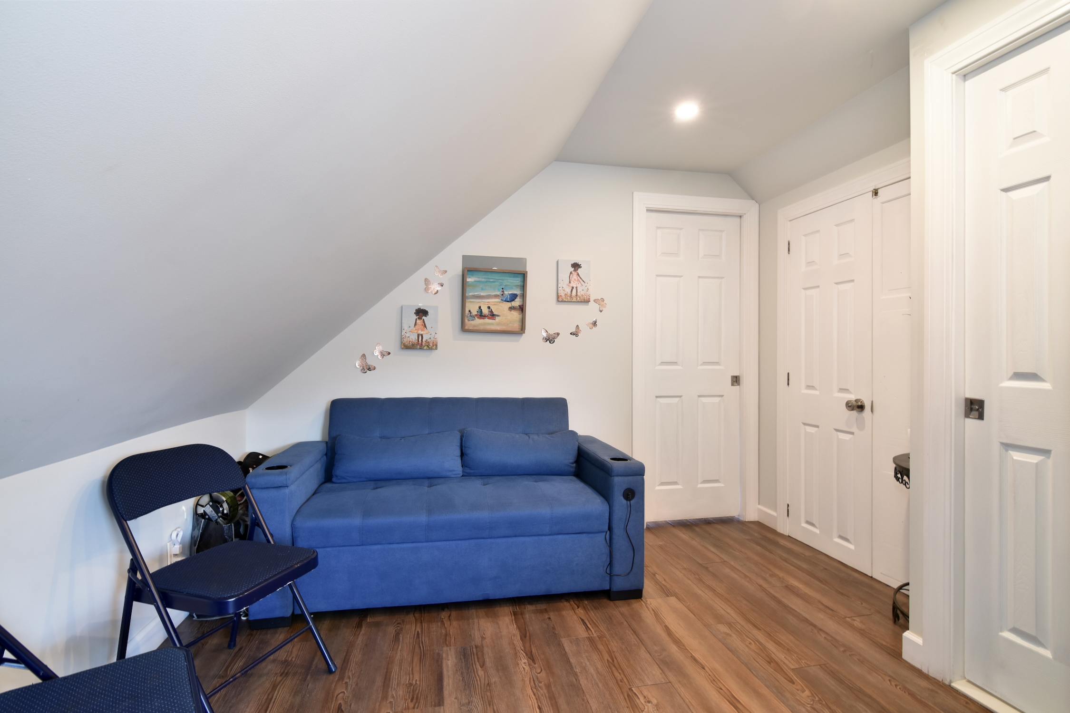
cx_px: 535
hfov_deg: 95.0
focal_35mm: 16
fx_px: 490
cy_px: 356
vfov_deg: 72.1
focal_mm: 11
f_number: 11
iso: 640
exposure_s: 1/10
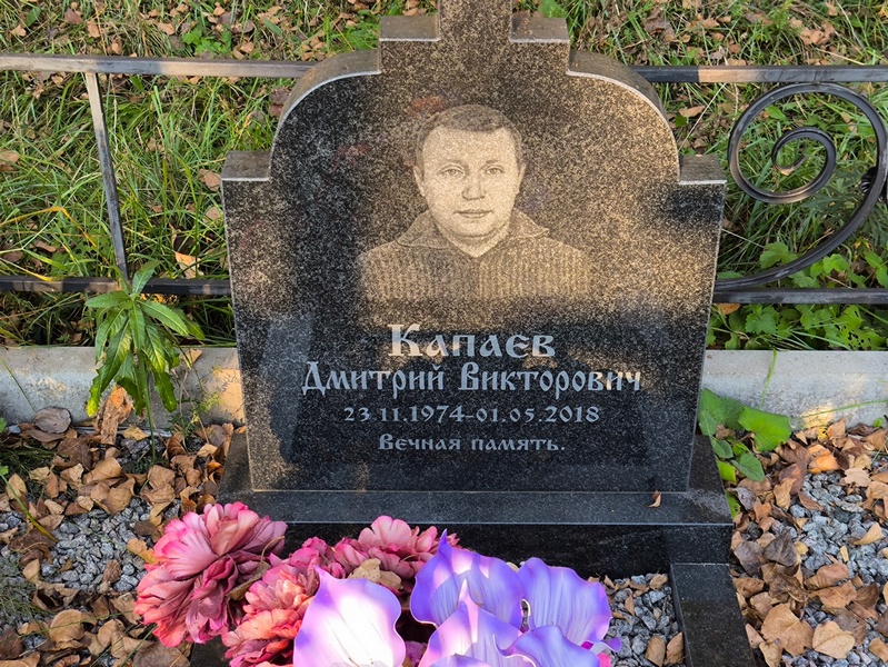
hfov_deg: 38.2
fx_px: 1283
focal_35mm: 50
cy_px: 334
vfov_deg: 29.1
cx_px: 444
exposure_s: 1/120
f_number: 1.7
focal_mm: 4.71
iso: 64
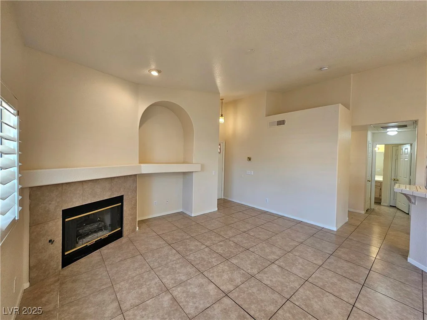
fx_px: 160
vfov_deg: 89.9
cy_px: 160
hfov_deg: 106.2
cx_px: 214
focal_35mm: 13
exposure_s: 1/60.2
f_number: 2.2
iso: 160
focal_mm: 2.2
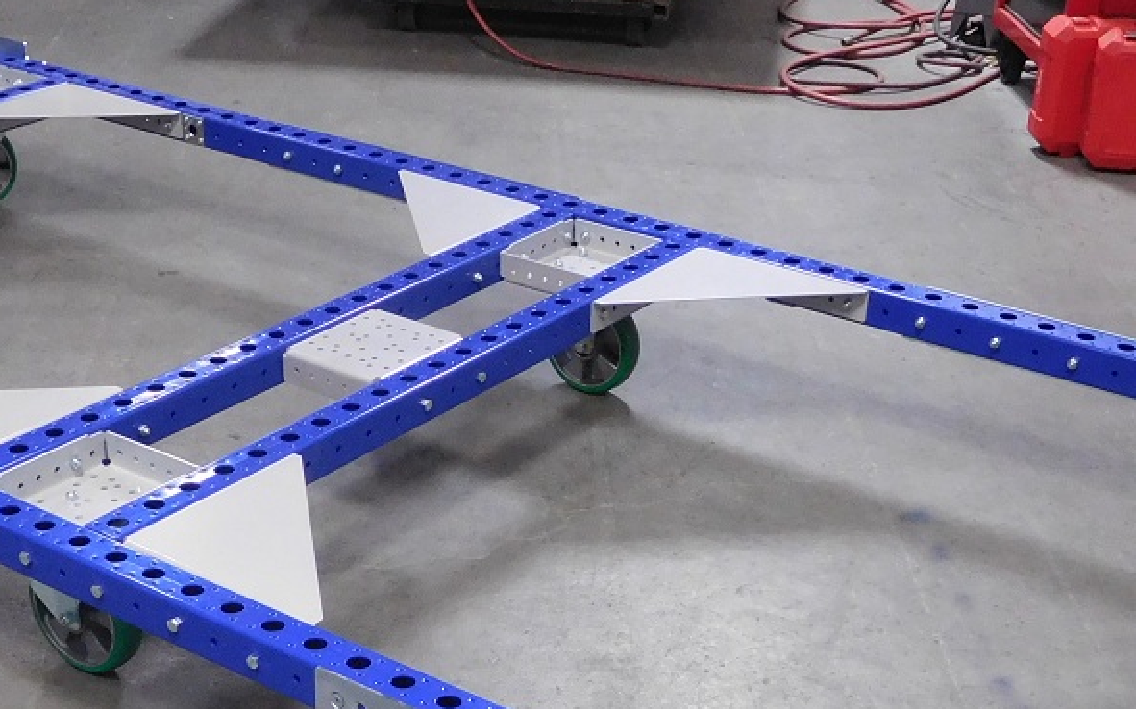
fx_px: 1919
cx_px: 466
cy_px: 672
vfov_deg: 20.4
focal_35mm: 62
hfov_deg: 32.9
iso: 400
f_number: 3.4
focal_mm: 4.5
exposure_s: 1/30
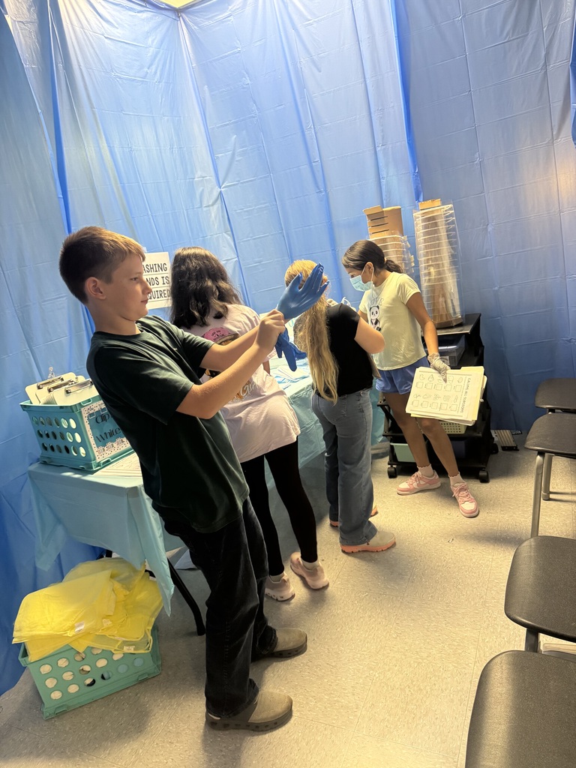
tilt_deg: -14.1
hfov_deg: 56.8
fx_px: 532
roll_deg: +12.7
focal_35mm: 24
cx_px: 288
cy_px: 384
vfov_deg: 71.6
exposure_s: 1/60
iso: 400
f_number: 1.78
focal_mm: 6.76
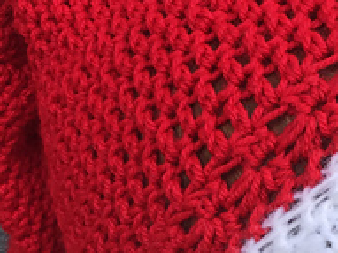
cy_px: 265
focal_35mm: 94
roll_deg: +0.2
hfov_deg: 20.8
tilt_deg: -13.1
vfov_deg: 15.4
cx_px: 225
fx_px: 917
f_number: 1.8
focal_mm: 3.99
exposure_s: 1/210
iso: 20
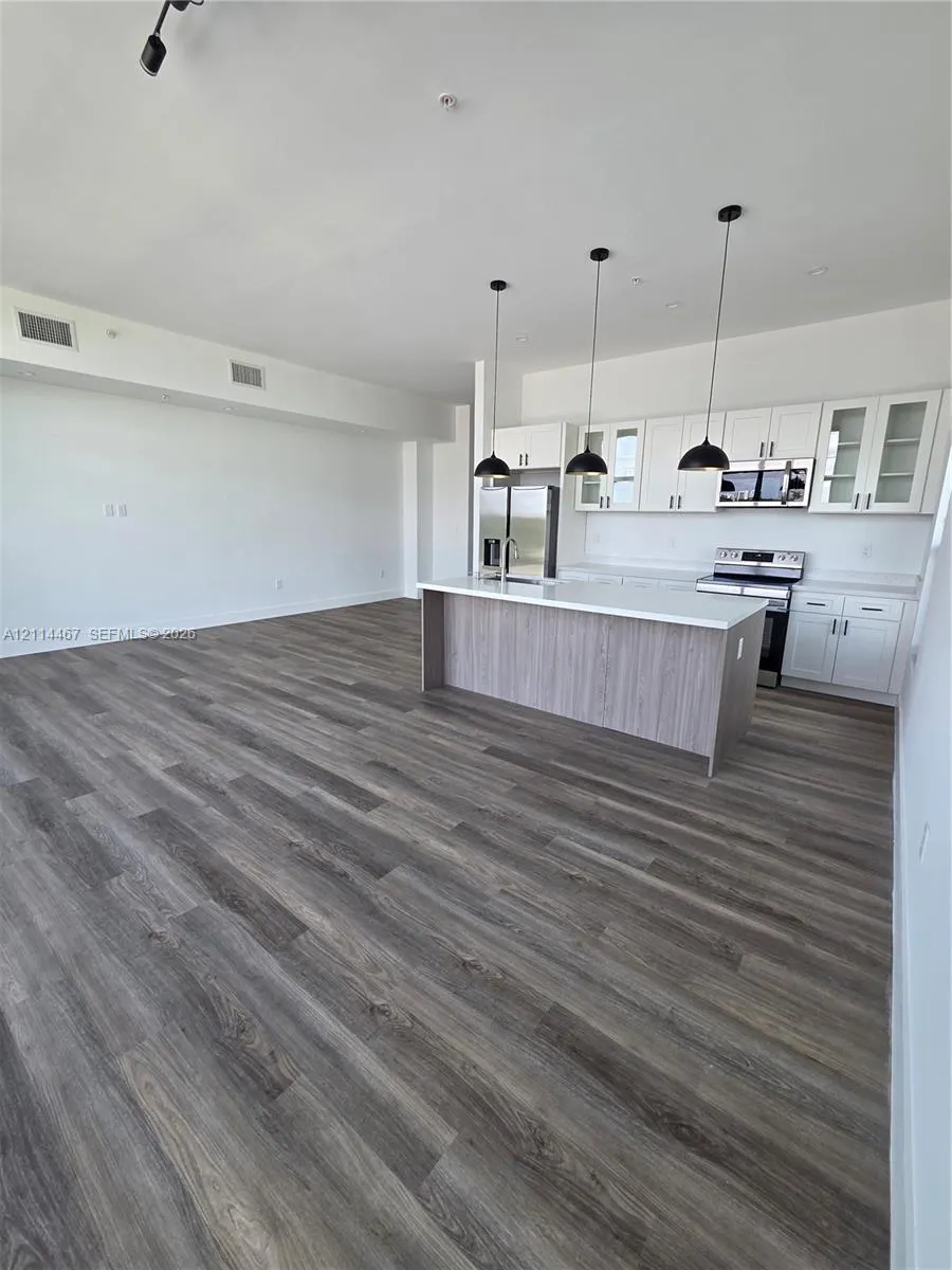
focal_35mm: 13
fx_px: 477
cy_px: 635
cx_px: 476
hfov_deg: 89.9
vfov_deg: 106.2
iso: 64
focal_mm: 2.2
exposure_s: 1/120
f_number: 2.2
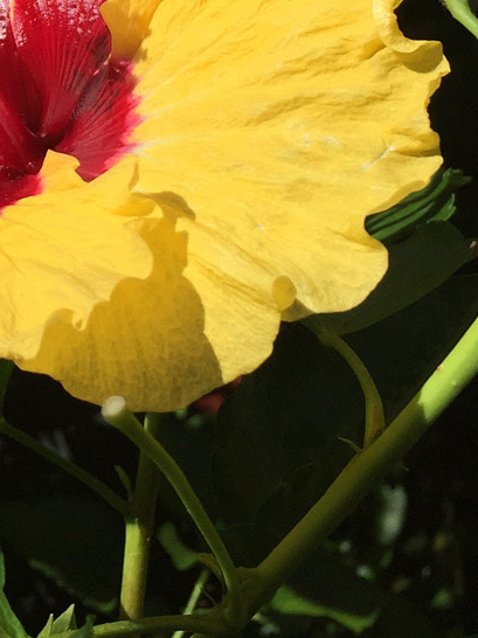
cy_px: -1
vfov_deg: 22.2
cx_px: -61
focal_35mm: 85
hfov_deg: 16.8
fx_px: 1566
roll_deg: -5.1
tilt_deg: +3.3
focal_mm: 4.15
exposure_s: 1/3300
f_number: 2.2
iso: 32
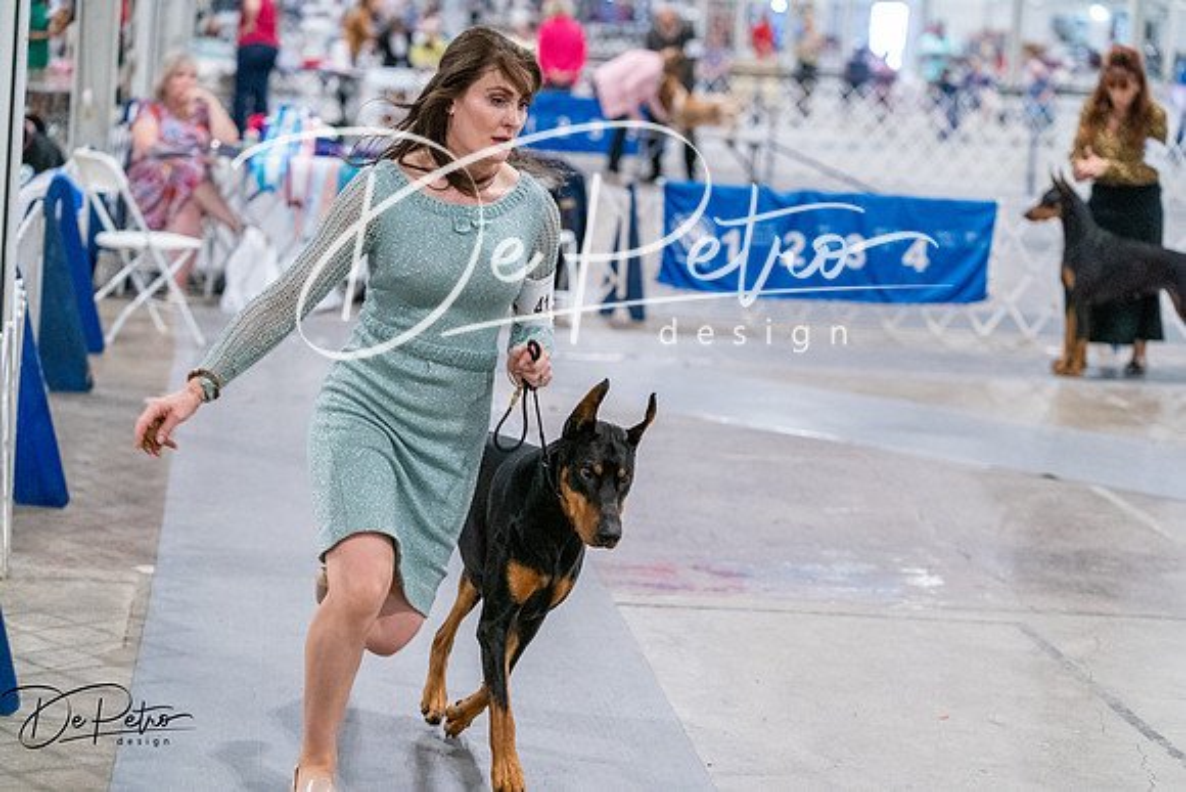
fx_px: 3031
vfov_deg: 14.9
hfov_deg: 22.1
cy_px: 396
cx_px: 593
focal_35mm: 92
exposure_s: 1/320
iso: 6400
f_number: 3.2
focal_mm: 92
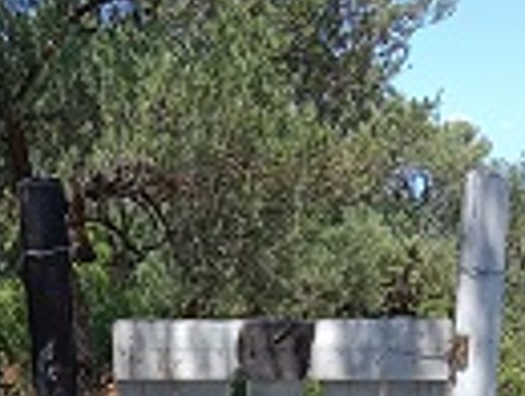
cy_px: 525
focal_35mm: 69
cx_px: 190
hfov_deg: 28.0
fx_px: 1048
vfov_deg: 19.6
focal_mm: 3.4
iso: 100
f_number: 2.2
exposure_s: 1/406
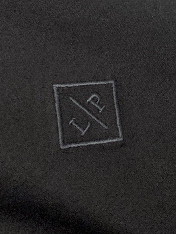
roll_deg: +37.1
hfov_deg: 53.1
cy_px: 117
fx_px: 176
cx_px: 88
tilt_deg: -22.9
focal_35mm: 26
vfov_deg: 67.3
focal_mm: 4.25
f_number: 1.8
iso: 125
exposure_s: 1/121
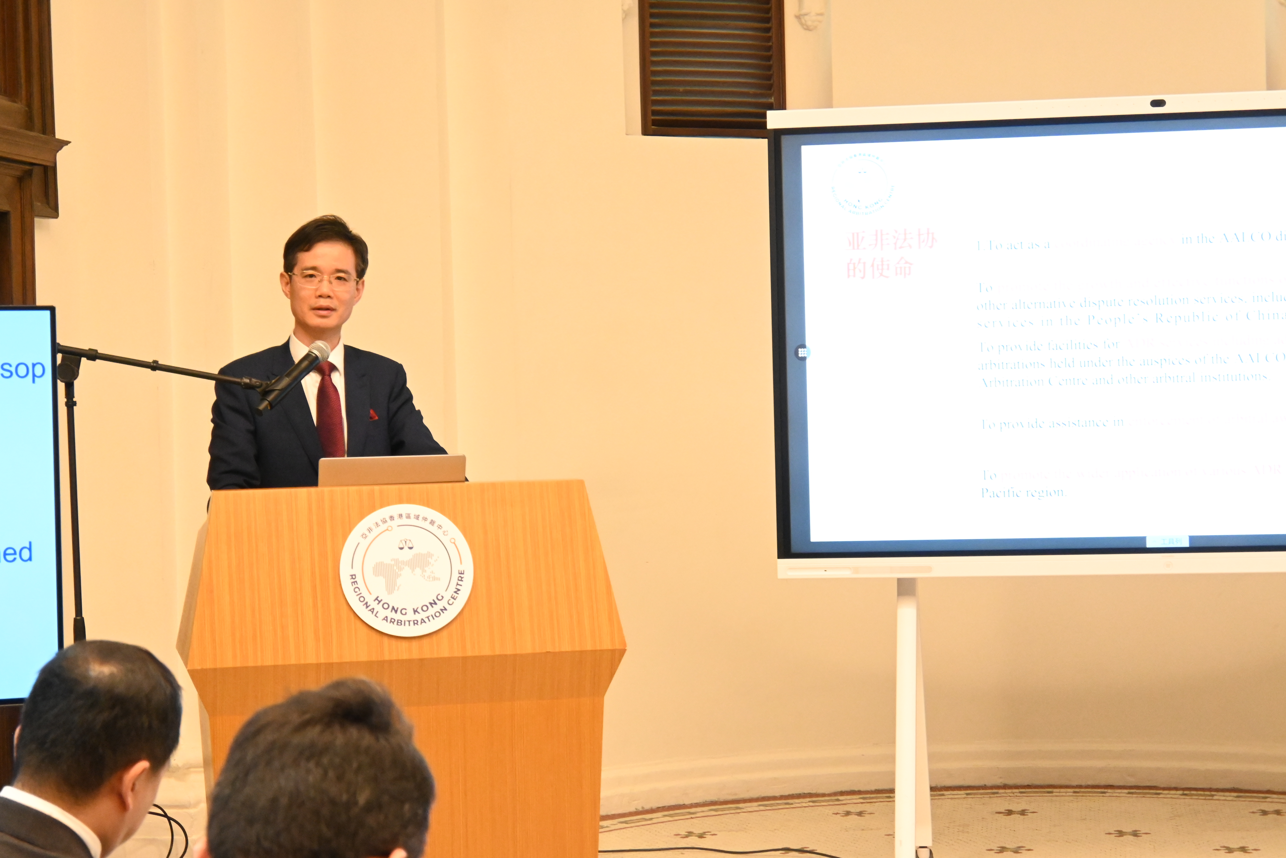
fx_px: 2679
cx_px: 643
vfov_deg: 18.2
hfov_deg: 27.0
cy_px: 429
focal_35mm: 75
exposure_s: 1/60
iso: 5000
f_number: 6.3
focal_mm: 50
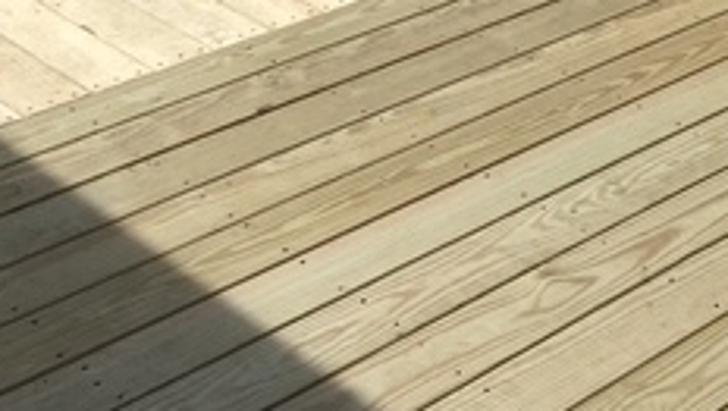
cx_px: 458
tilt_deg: -20.0
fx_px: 1681
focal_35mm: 87
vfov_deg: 13.6
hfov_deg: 24.4
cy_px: -72
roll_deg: -0.1
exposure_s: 1/2849
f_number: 2.2
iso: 25
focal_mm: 4.15
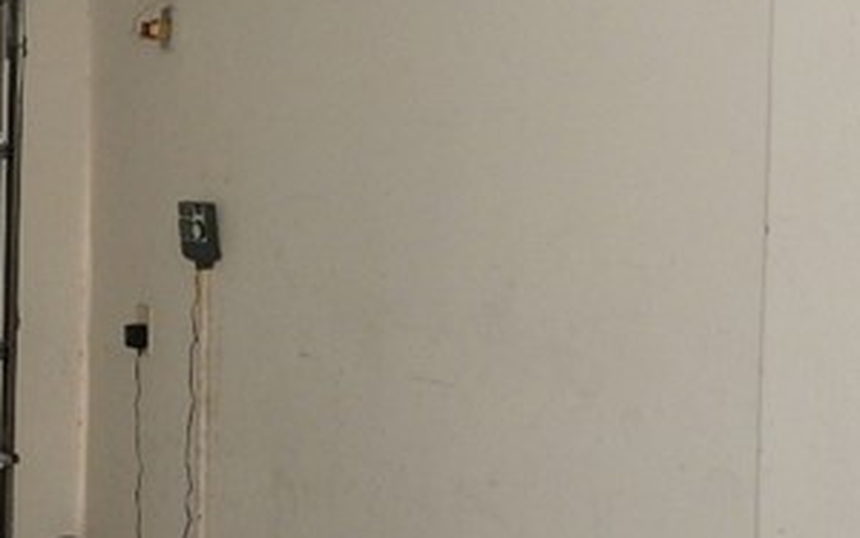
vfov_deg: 15.0
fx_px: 2039
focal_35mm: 87
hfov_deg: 22.8
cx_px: -6
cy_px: 196
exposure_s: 1/30
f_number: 3.3
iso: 200
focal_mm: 4.3
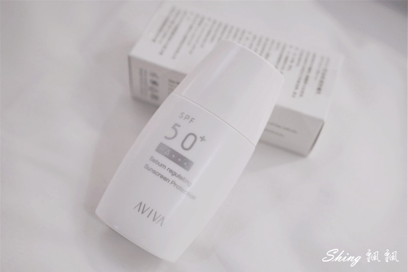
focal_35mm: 35
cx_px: 204
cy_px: 136
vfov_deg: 37.8
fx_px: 397
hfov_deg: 54.4
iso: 1600
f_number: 5
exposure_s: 1/20
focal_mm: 35
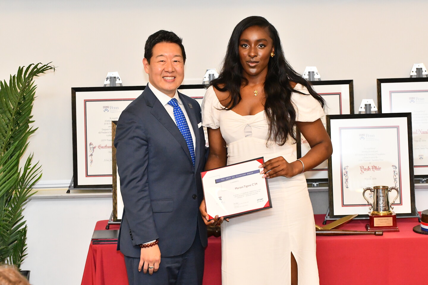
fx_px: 1819
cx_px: 214
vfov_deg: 9.0
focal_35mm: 153
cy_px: 142
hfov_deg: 13.4
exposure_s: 1/250
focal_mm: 102
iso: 6400
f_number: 5
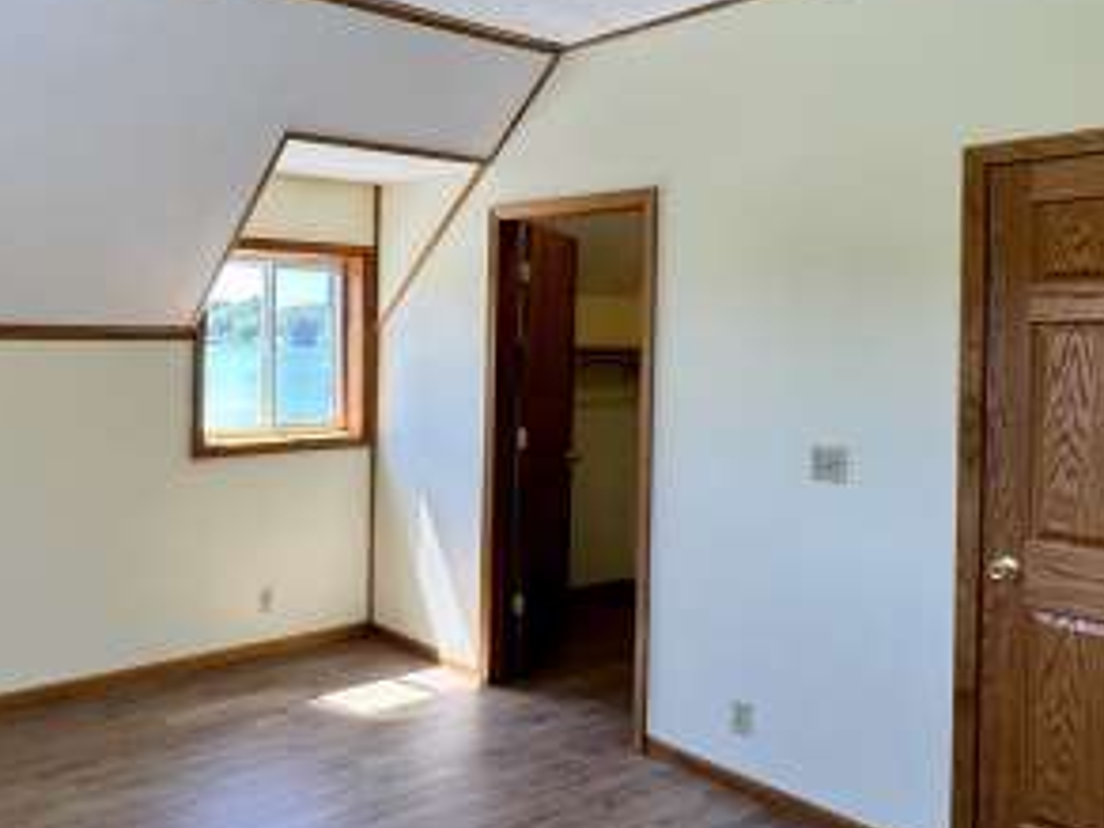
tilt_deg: -1.9
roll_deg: -2.0
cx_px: 338
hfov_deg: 55.2
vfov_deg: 44.0
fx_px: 1021
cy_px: 344
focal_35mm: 32
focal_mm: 2.22
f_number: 2.2
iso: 64
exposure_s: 1/120
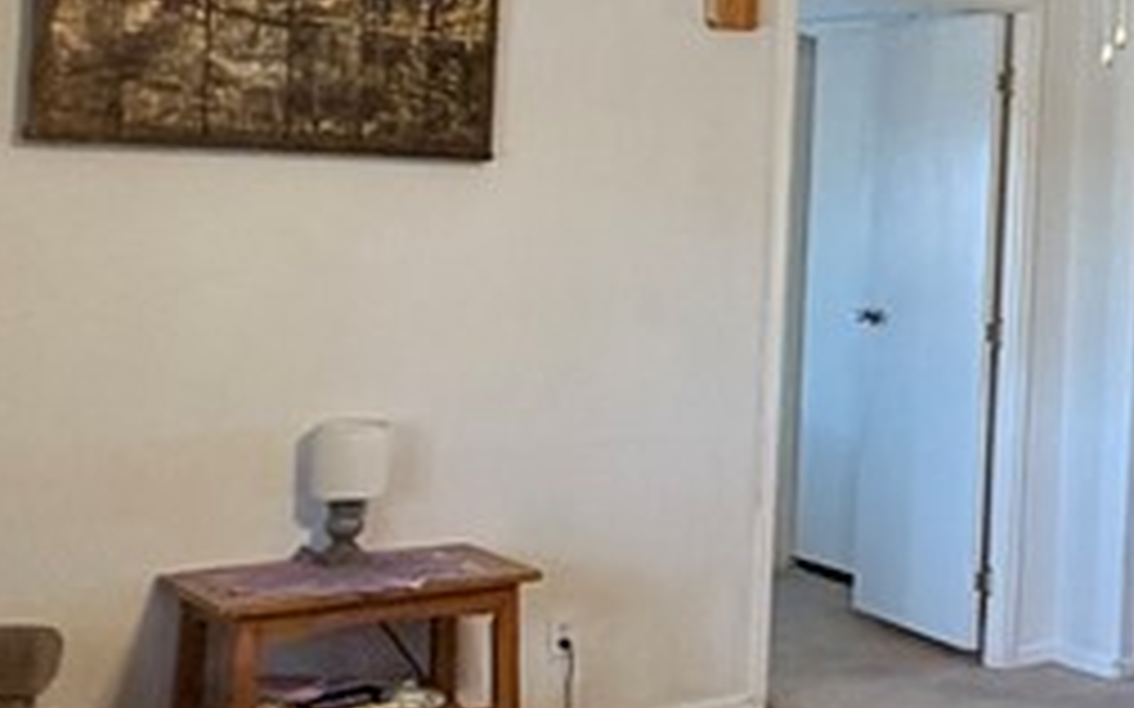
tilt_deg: +0.0
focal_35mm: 60
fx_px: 1854
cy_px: 193
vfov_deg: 21.5
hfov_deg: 27.3
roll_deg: -2.3
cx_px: 1542
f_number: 2.2
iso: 400
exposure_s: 1/60
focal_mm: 2.22
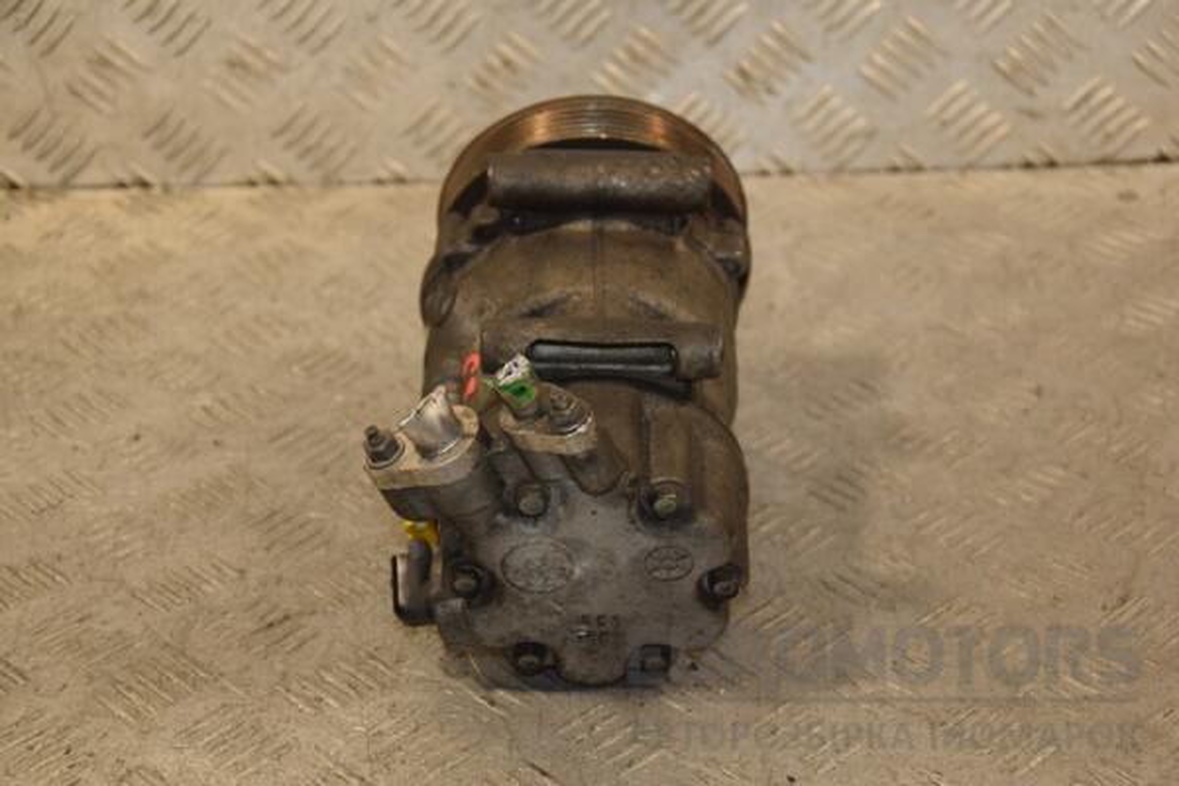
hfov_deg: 27.0
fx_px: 2456
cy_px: 393
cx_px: 590
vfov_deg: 18.2
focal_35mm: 75
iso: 800
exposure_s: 1/160
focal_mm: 50
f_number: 5
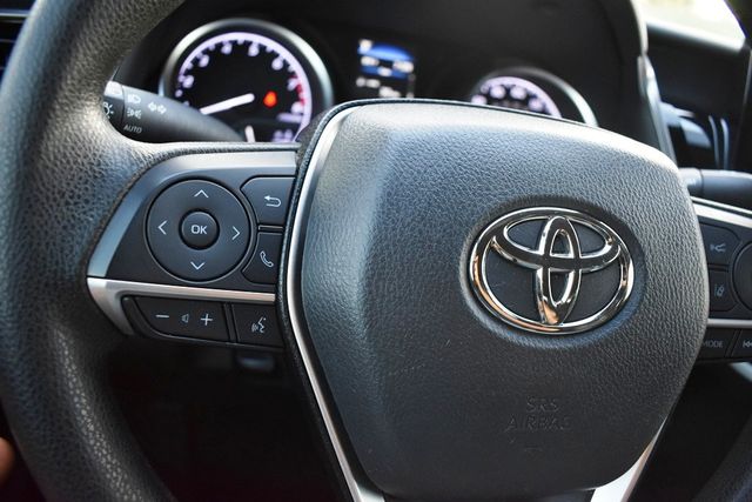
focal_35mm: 27
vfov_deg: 48.0
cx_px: 376
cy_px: 251
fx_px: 564
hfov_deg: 67.4
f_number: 3.5
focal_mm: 18
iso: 1400
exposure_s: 1/125
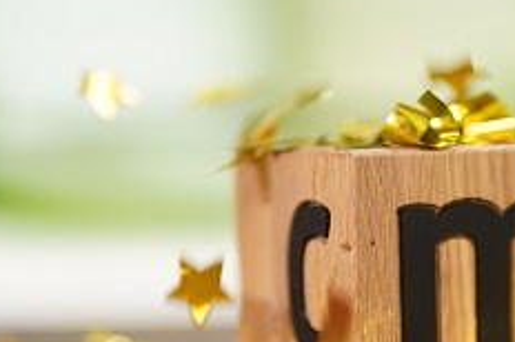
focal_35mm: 101
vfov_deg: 13.5
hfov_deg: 20.0
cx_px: 422
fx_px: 1443
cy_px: 251
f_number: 1.4
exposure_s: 1/125
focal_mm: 50
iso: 100
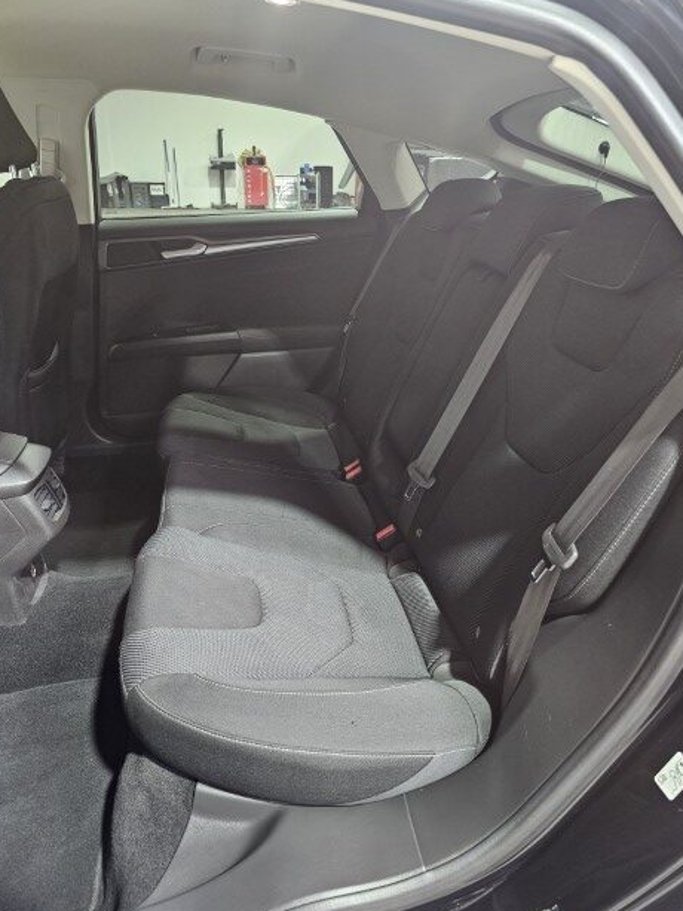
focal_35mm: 24
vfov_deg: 71.6
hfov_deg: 56.8
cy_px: 456
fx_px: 631
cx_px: 339
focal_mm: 6.3
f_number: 1.7
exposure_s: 1/50
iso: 640
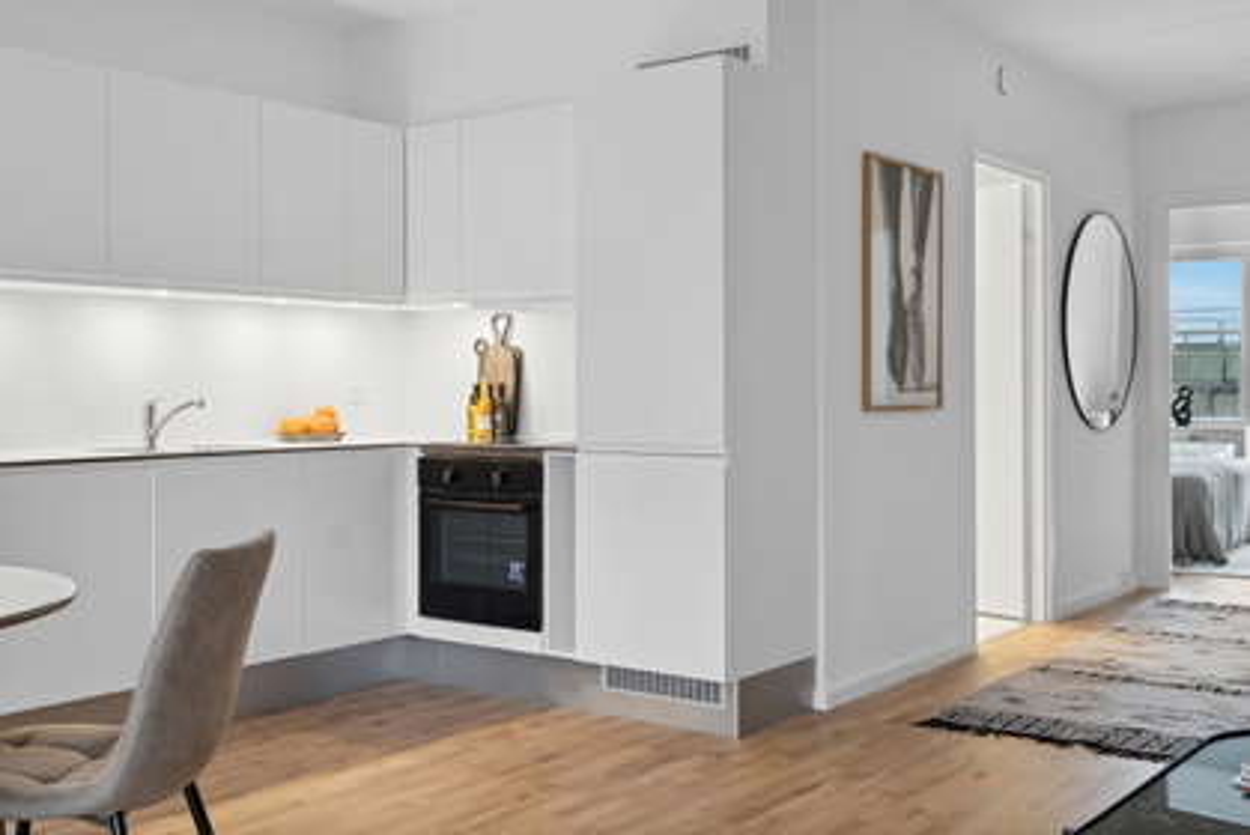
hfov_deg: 51.9
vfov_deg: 36.0
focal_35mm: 37
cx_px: 625
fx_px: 1286
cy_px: 418
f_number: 6.3
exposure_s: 1/4
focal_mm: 25
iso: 200
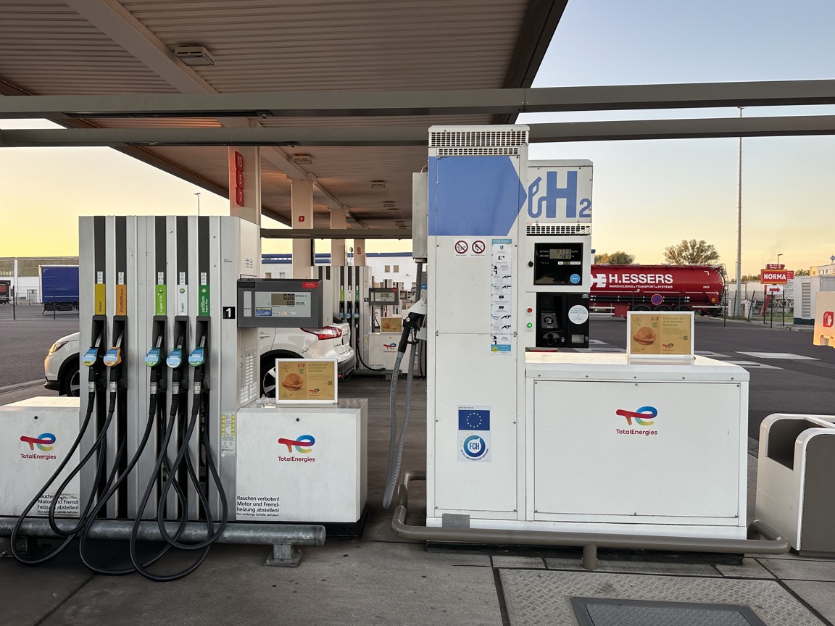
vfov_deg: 54.9
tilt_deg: -1.8
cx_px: 404
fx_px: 603
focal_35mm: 25
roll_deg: +0.1
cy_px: 308
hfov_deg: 69.4
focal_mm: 6.86
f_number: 1.78
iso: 80
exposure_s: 1/290
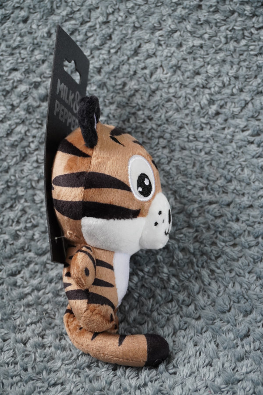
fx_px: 625
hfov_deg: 23.8
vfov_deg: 35.1
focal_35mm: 57
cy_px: 198
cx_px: 132
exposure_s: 1/50
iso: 800
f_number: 6.3
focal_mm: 38
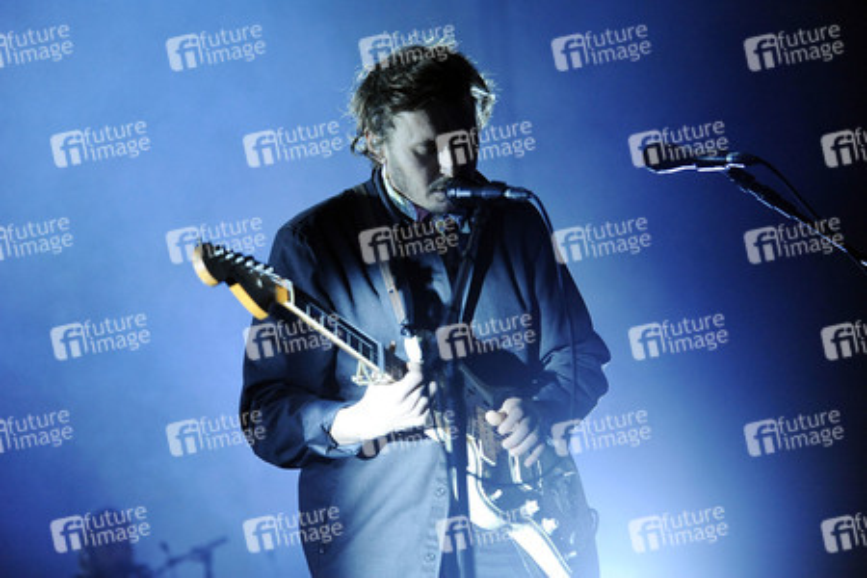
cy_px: 289
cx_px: 434
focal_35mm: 95
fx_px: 2288
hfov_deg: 21.5
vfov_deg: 14.4
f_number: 2.8
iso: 3200
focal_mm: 95
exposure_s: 1/160
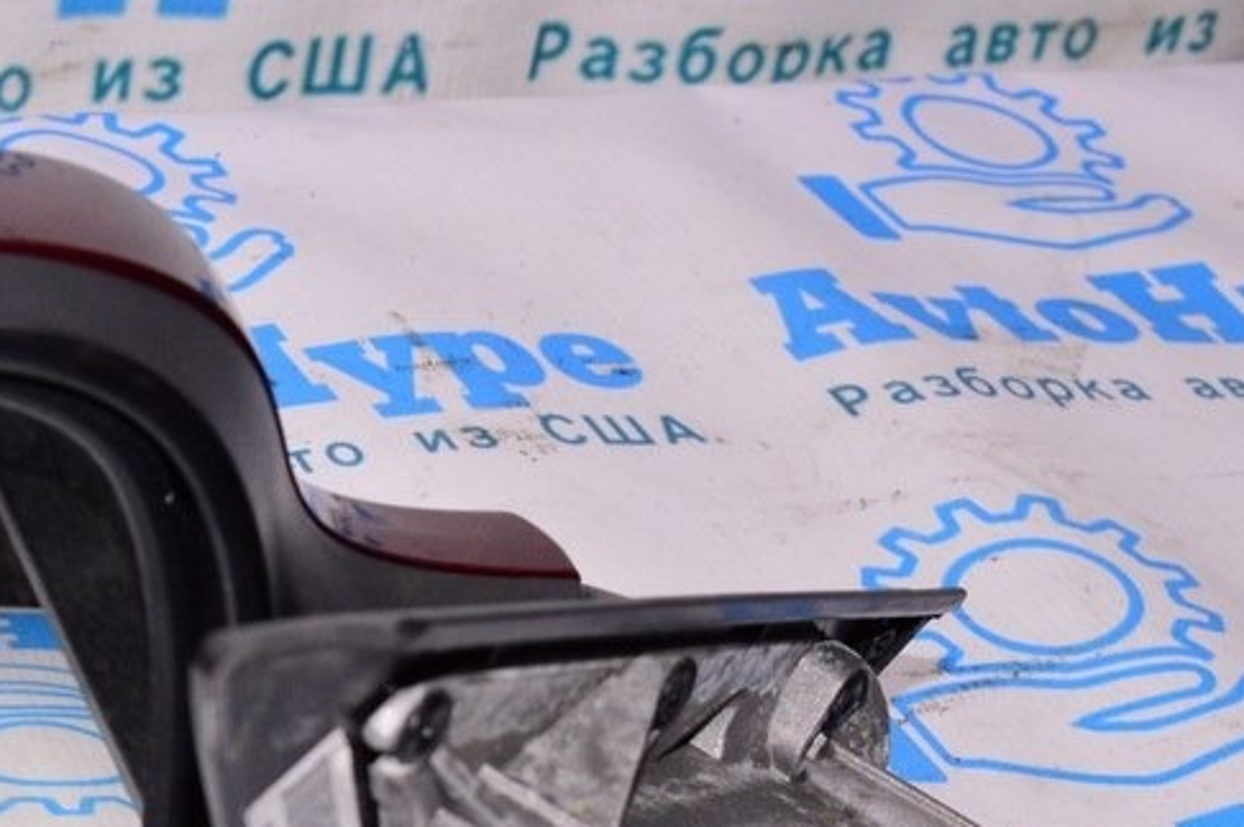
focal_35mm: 120
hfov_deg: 16.7
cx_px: -54
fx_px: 4142
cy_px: 795
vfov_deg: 11.3
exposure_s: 1/200
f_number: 8
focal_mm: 38
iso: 1600
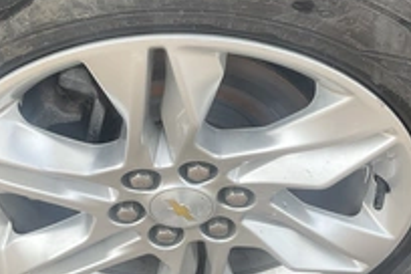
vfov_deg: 22.9
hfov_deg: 33.9
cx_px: 201
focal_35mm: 59
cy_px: 95
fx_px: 674
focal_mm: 3
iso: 25
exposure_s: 1/514
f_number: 1.8
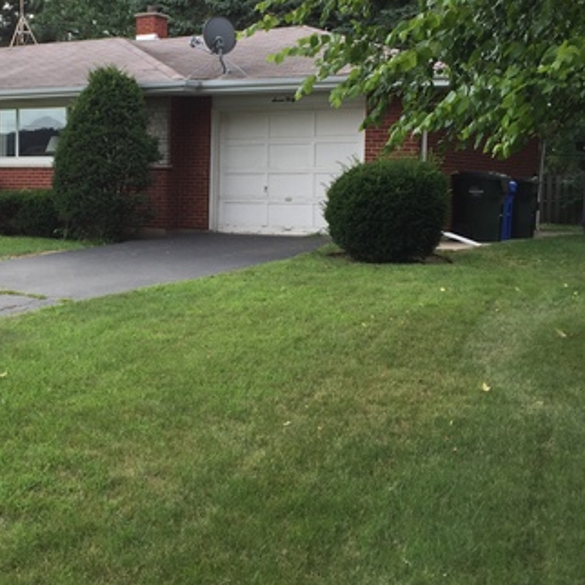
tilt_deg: -3.2
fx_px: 975
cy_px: 233
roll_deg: -1.9
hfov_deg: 32.5
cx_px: 120
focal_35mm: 51
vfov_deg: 33.3
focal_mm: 4.15
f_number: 2.2
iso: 32
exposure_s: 1/395
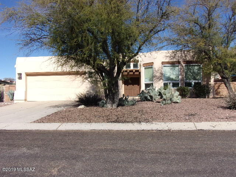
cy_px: 88
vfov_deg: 49.7
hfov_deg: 63.4
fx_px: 191
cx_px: 118
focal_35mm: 28
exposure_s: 1/125
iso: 80
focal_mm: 5
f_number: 11.52
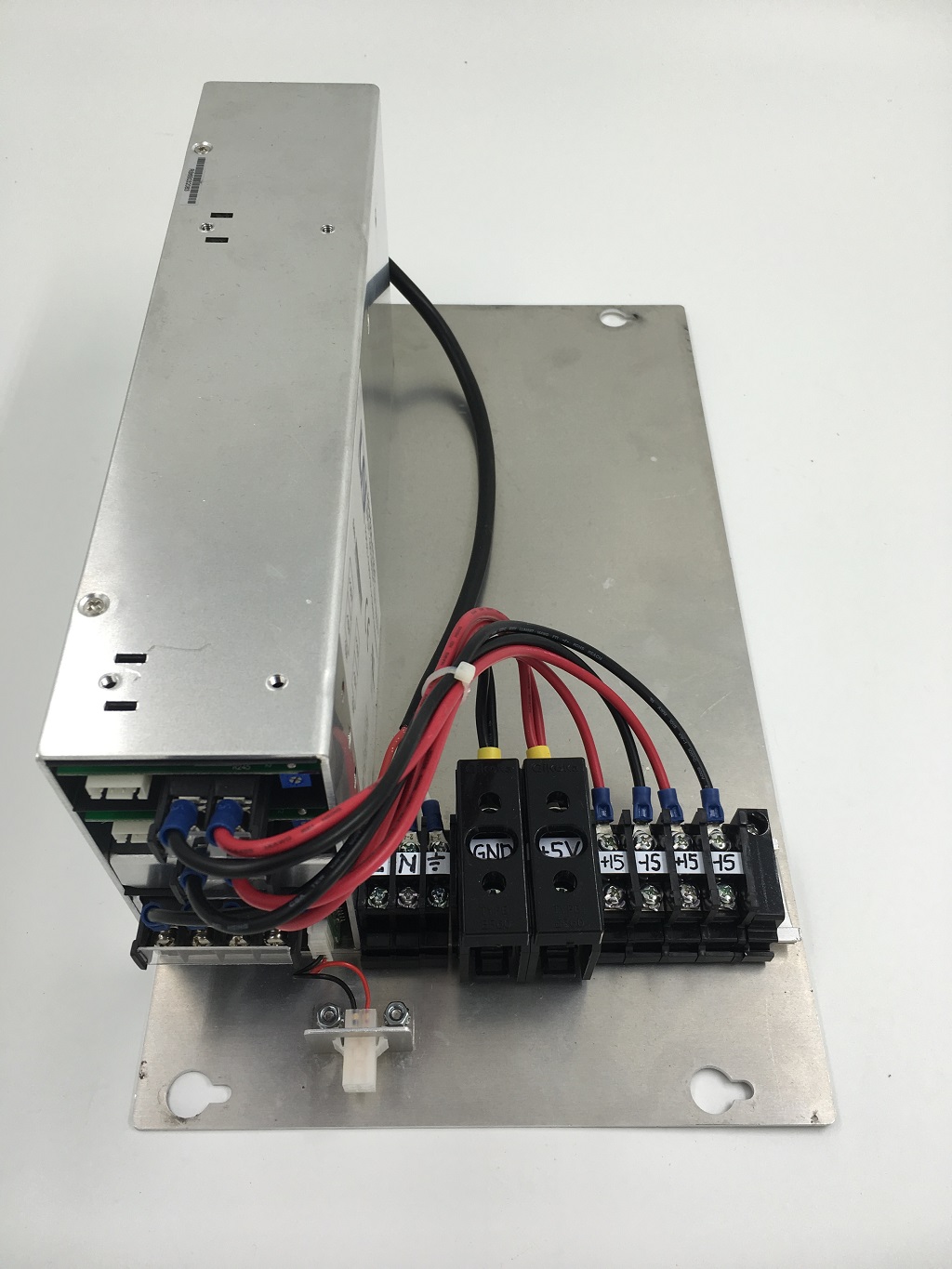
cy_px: 634
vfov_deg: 61.7
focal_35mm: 29
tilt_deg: -54.4
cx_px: 476
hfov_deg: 48.2
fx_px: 1063
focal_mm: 4.15
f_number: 2.2
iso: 25
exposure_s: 1/120
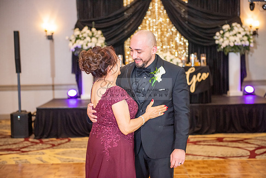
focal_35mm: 70
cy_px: 89
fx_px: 517
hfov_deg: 28.8
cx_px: 133
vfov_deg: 19.5
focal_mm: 70
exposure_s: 1/160
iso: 1600
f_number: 2.8
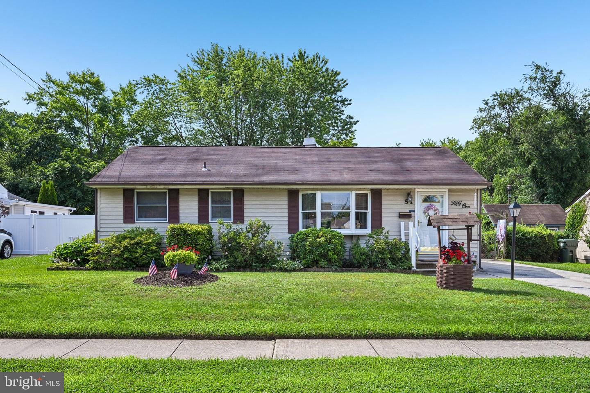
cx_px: 295
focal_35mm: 30
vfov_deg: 43.6
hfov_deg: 61.9
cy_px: 196
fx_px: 492
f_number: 8
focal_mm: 30
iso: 800
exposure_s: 1/2000
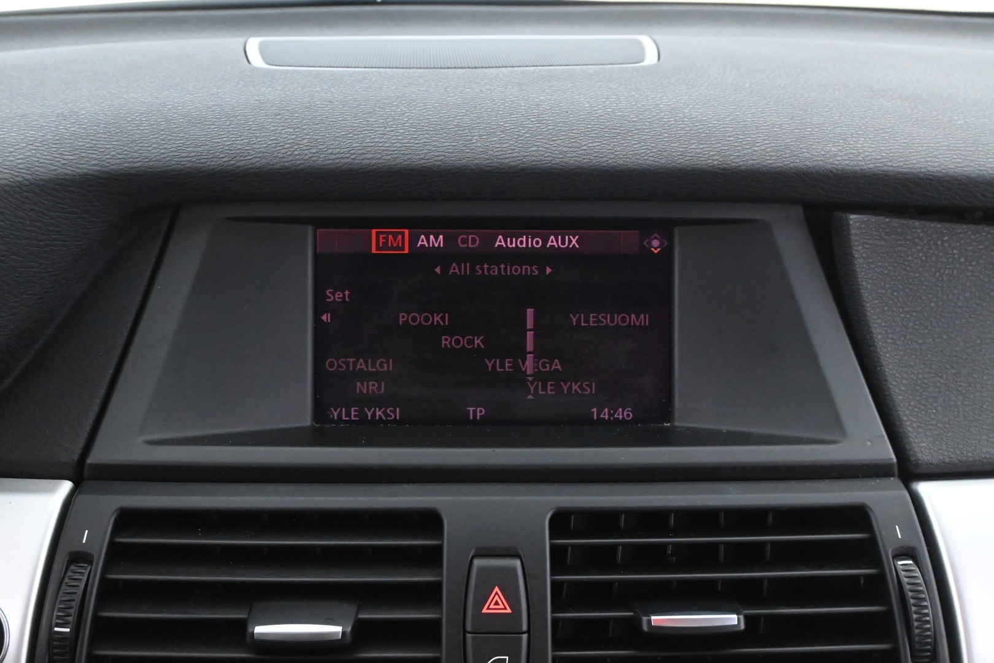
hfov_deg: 56.1
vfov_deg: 39.1
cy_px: 332
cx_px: 497
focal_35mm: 34
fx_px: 932
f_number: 5.6
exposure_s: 1/20
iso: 6400
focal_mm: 22.5
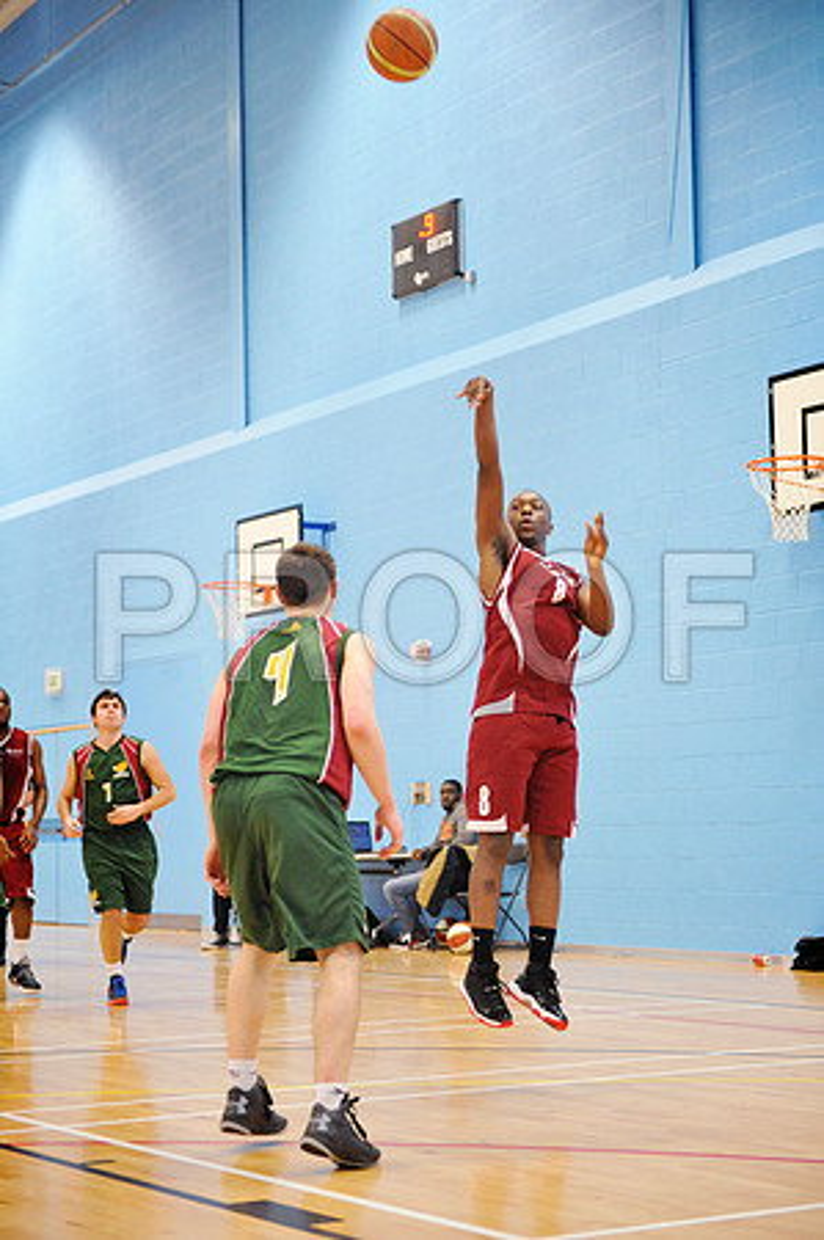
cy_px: 620
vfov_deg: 28.9
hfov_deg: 19.4
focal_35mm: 70
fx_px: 2409
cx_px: 412
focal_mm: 70
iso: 8000
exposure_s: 1/400
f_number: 2.8
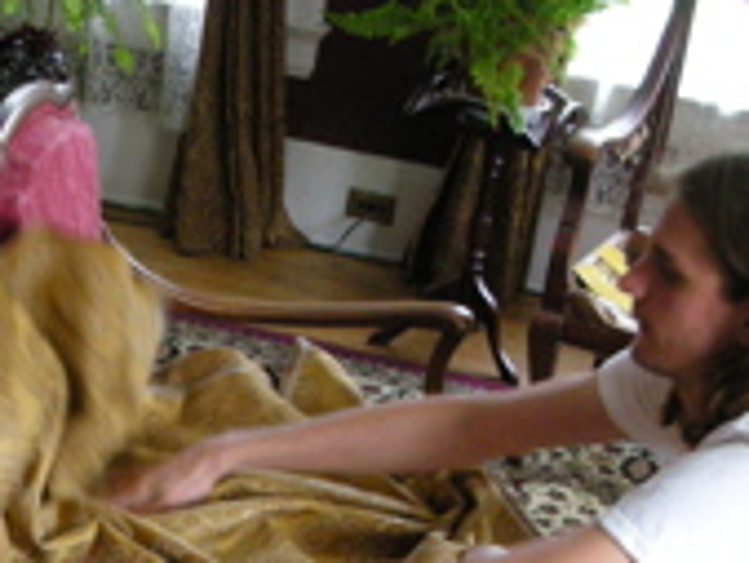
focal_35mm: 83
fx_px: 1797
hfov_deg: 22.9
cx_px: 71
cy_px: 607
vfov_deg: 17.3
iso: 200
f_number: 2.8
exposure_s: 1/45.4
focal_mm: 5.8
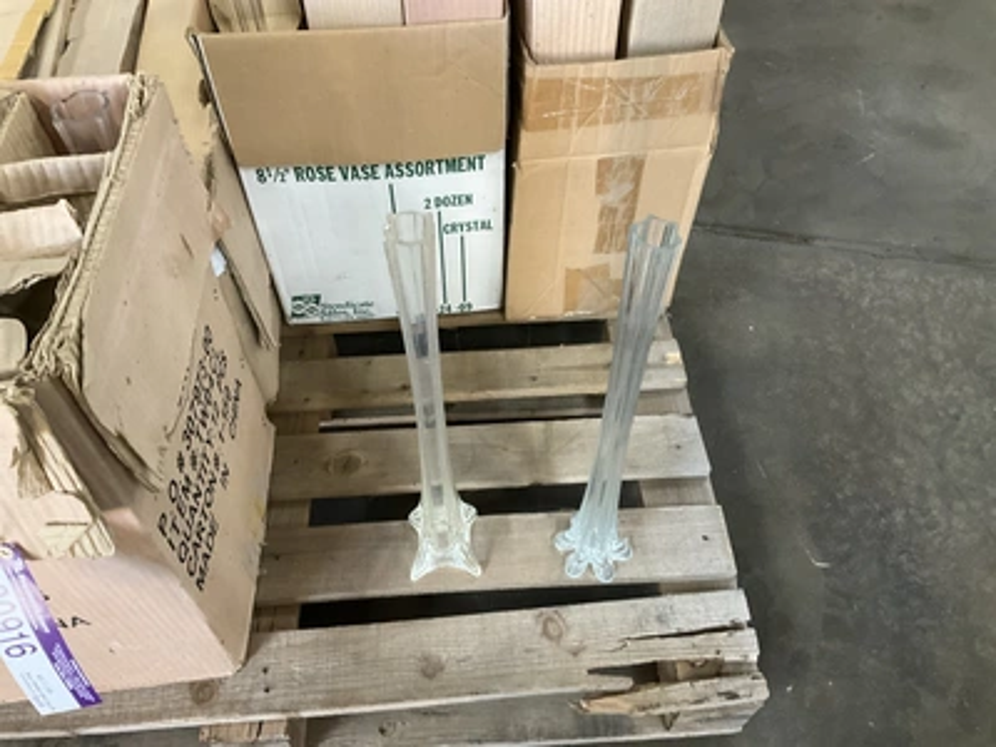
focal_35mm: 29
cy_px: 374
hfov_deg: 61.7
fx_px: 834
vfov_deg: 48.2
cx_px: 498
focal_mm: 3
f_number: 1.8
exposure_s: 1/60
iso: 200
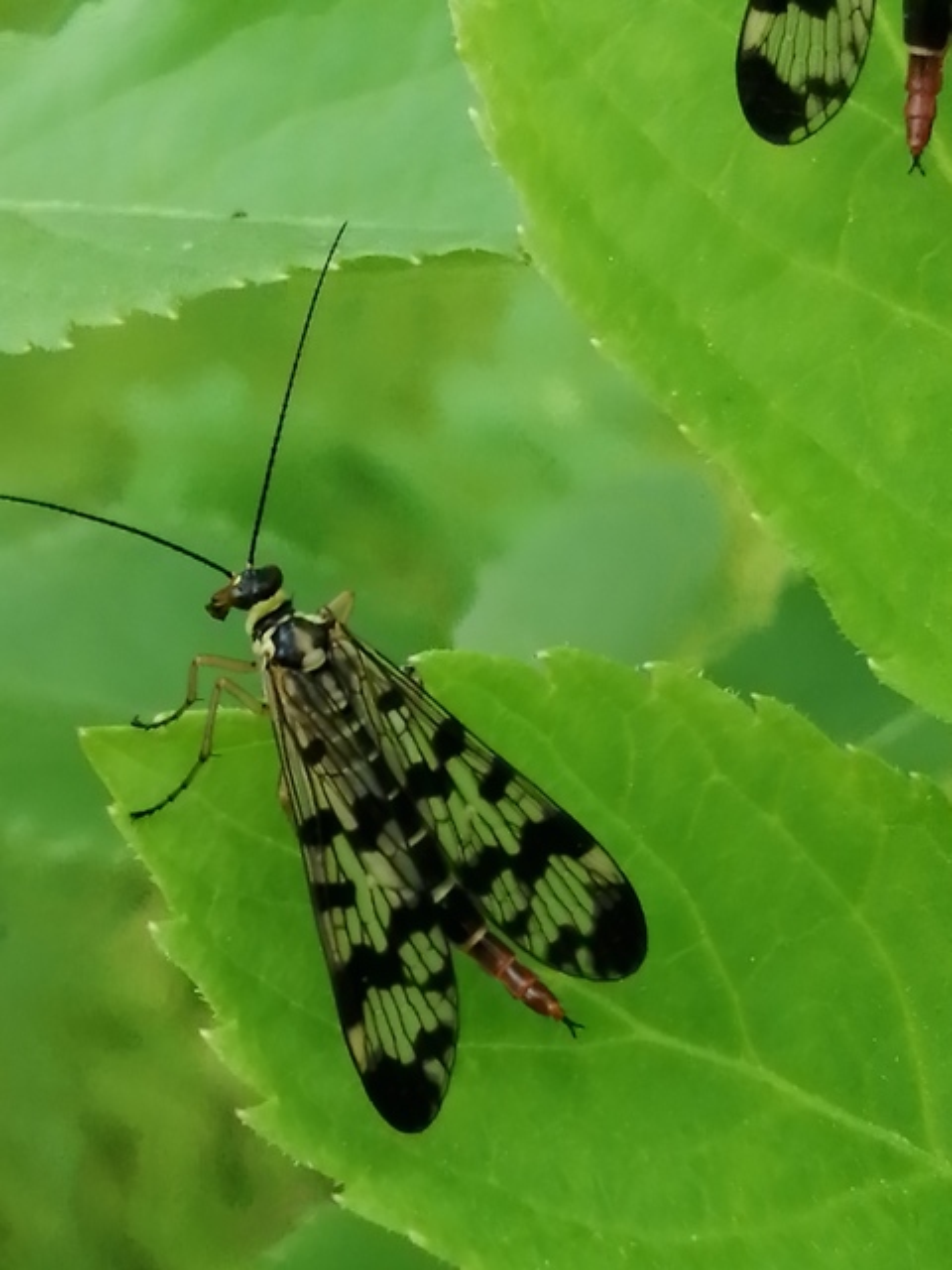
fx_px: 3814
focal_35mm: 104
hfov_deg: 14.2
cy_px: 635
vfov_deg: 18.9
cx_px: 476
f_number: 1.8
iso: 50
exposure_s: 1/224
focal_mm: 3.46
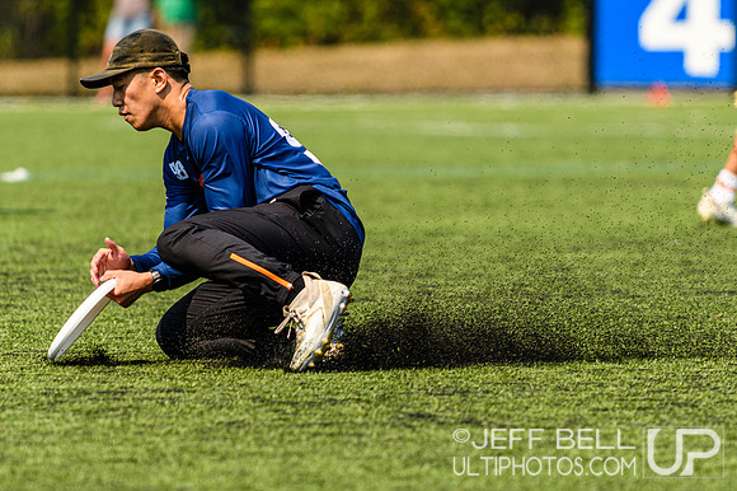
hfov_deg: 5.0
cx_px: 358
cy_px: 195
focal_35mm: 413
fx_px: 8456
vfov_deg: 3.3
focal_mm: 200
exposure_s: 1/1600
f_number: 3.2
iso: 100
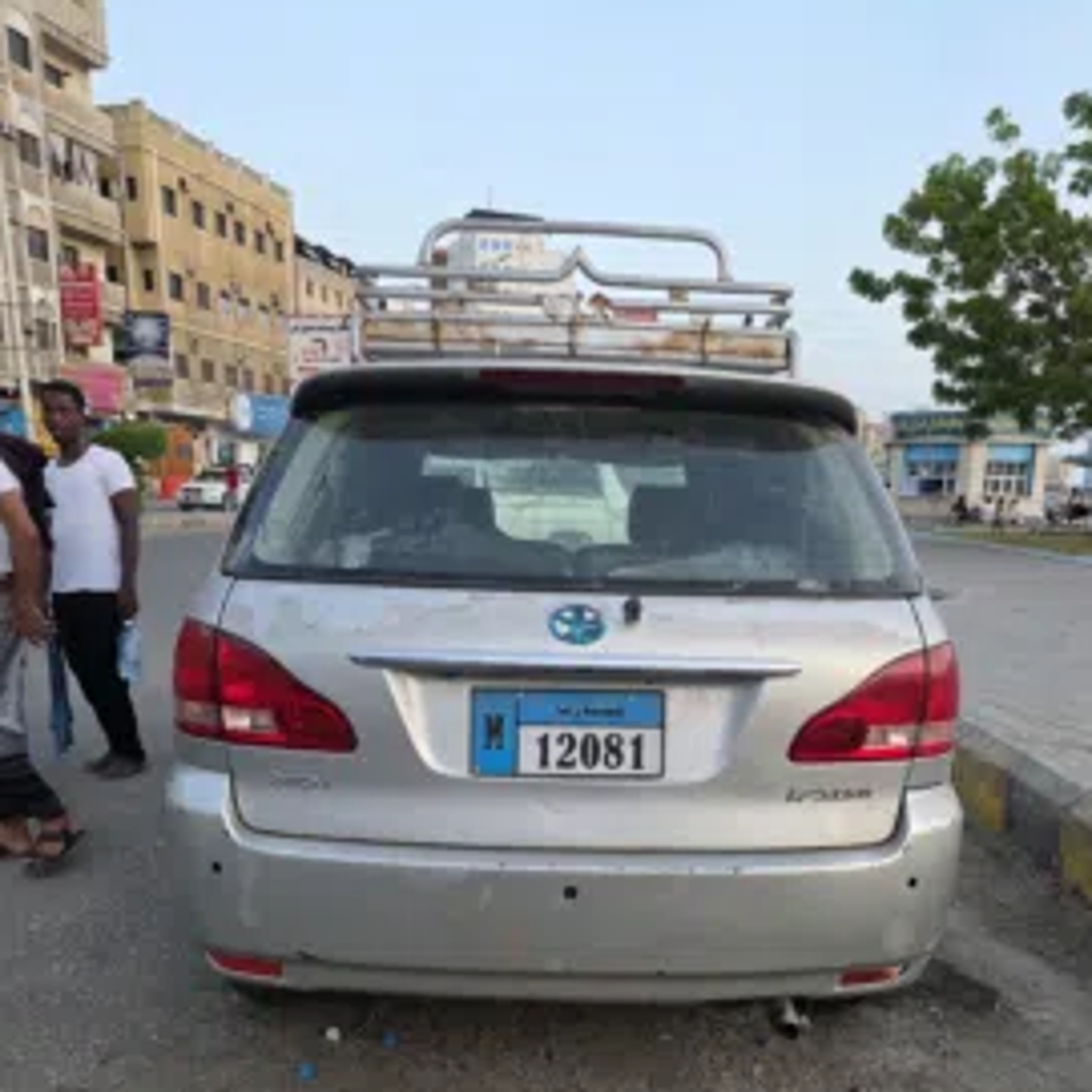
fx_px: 1071
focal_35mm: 30
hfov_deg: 54.0
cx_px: 568
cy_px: 766
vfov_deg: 52.5
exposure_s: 1/180
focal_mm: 6.3
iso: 160
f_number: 1.7
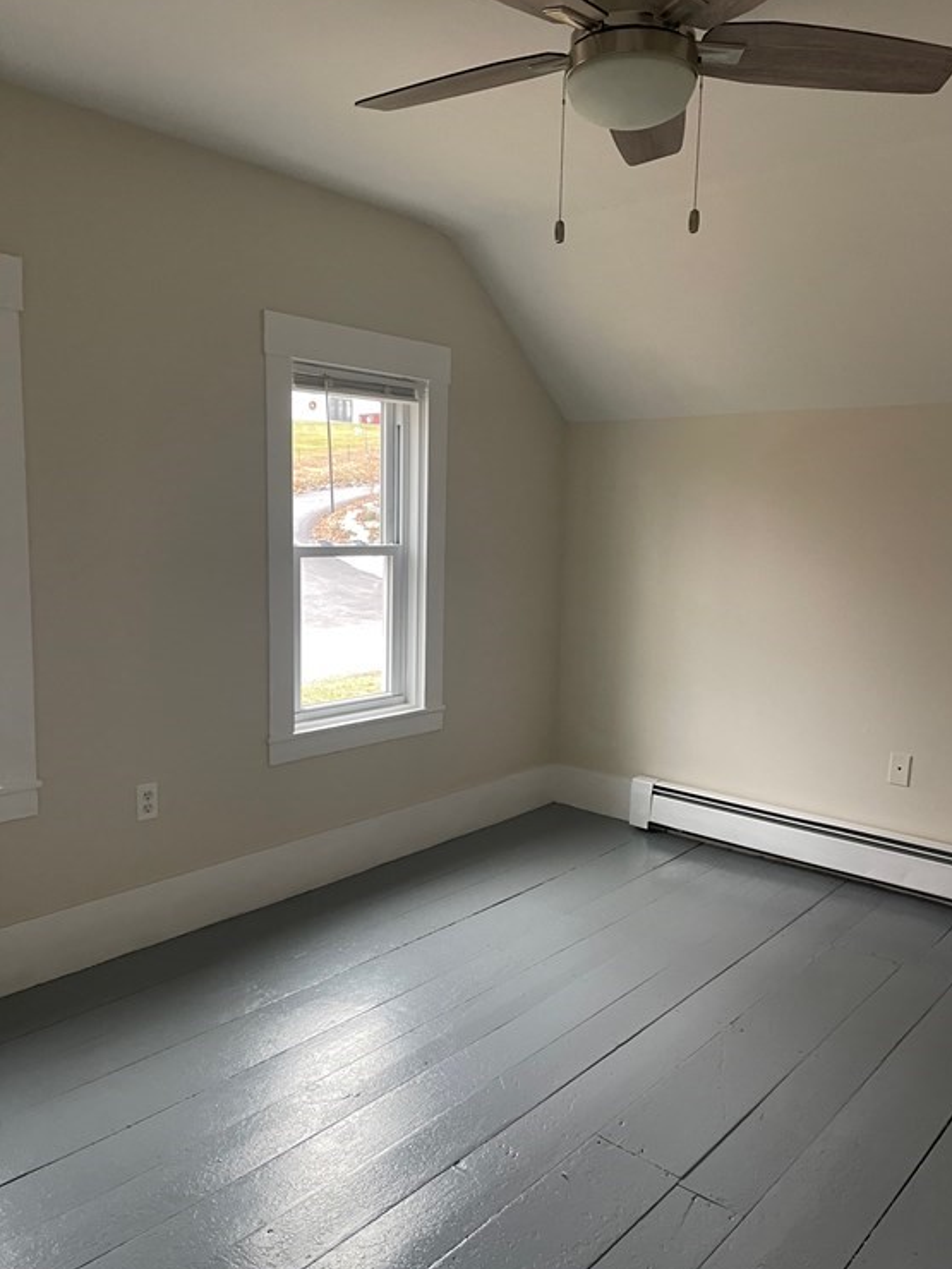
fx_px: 990
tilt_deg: -8.3
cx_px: 492
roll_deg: -0.1
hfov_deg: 51.3
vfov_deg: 65.3
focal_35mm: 27
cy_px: 636
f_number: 1.6
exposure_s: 1/60
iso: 160
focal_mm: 5.1
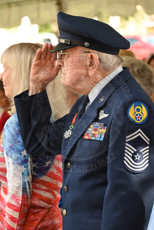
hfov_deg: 9.1
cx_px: 77
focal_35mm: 150
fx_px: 962
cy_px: 115
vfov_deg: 13.7
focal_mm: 150
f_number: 7.1
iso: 1400
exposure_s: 1/250
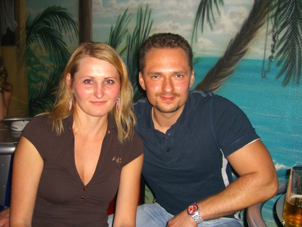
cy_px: 114
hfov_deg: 49.0
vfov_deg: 37.7
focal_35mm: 38
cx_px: 151
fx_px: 332
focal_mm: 7.9
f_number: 2.8
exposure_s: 1/60
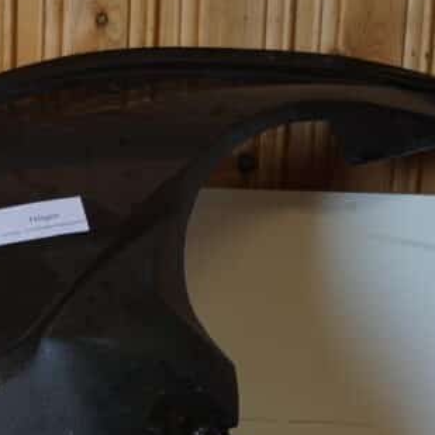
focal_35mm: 76
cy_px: 413
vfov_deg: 22.1
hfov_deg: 21.2
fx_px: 1081
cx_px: -83
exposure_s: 1/60
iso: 100
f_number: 4
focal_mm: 18
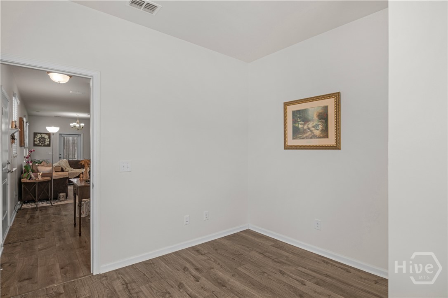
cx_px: 224
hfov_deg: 95.0
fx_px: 205
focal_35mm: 16
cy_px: 149
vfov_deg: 72.1
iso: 250
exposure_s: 1/20
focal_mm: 11
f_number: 8
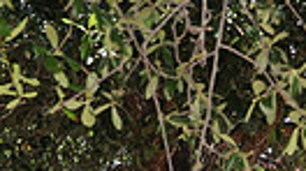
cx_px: 227
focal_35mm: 152
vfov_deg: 7.4
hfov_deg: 14.1
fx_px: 1232
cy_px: 429
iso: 200
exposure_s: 1/200
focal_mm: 22
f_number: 4.5
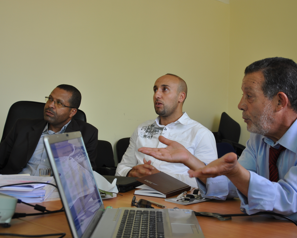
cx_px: 160
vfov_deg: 33.4
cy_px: 120
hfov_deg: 41.1
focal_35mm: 45
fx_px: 396
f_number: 4
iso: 200
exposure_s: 1/15
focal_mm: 26
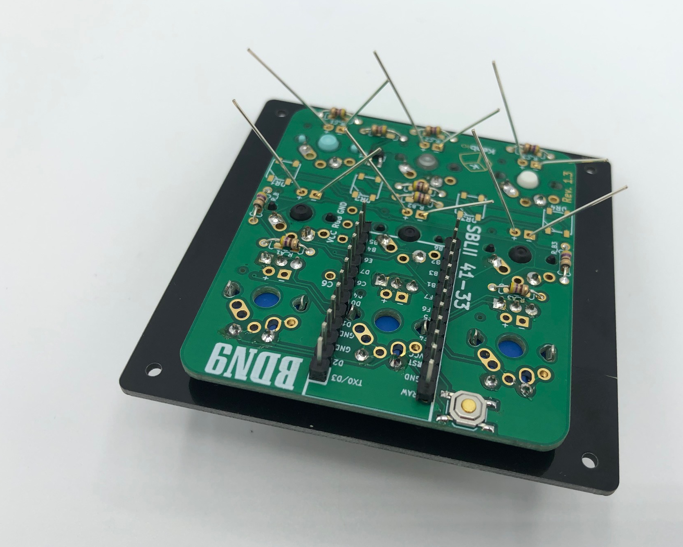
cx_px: 394
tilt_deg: -65.3
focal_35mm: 33
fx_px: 667
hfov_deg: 54.0
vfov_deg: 44.5
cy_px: 268
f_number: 1.8
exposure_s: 1/783
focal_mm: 4
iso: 20
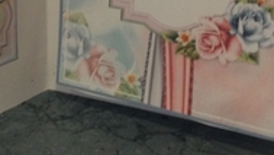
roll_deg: +0.4
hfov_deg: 27.6
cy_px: -41
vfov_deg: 15.5
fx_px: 546
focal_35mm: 75
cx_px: 54
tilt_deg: -25.8
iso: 200
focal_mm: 4.15
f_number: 2.2
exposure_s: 1/33
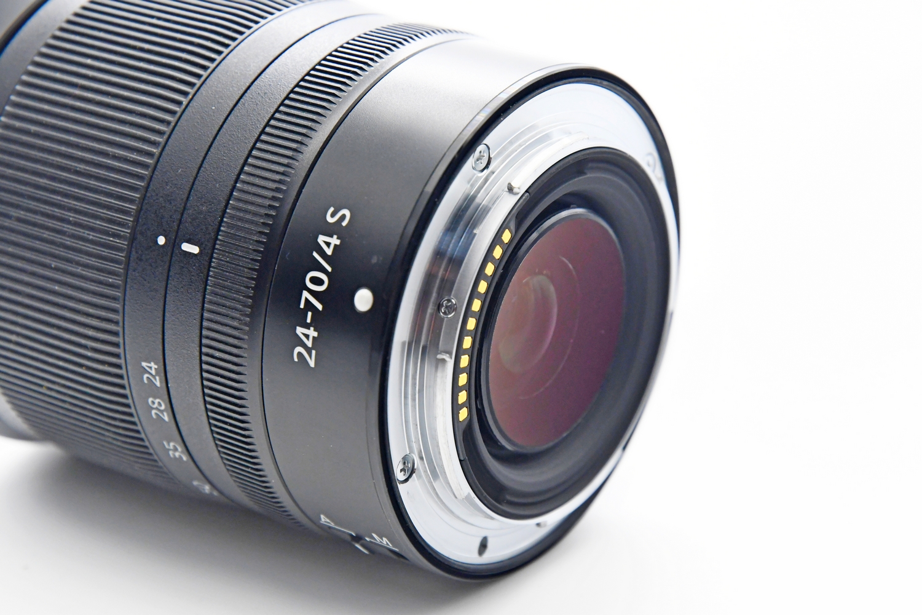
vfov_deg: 11.4
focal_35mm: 120
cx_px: 461
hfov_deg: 17.1
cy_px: 308
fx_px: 3073
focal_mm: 80
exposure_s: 1/125
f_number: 8
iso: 1600
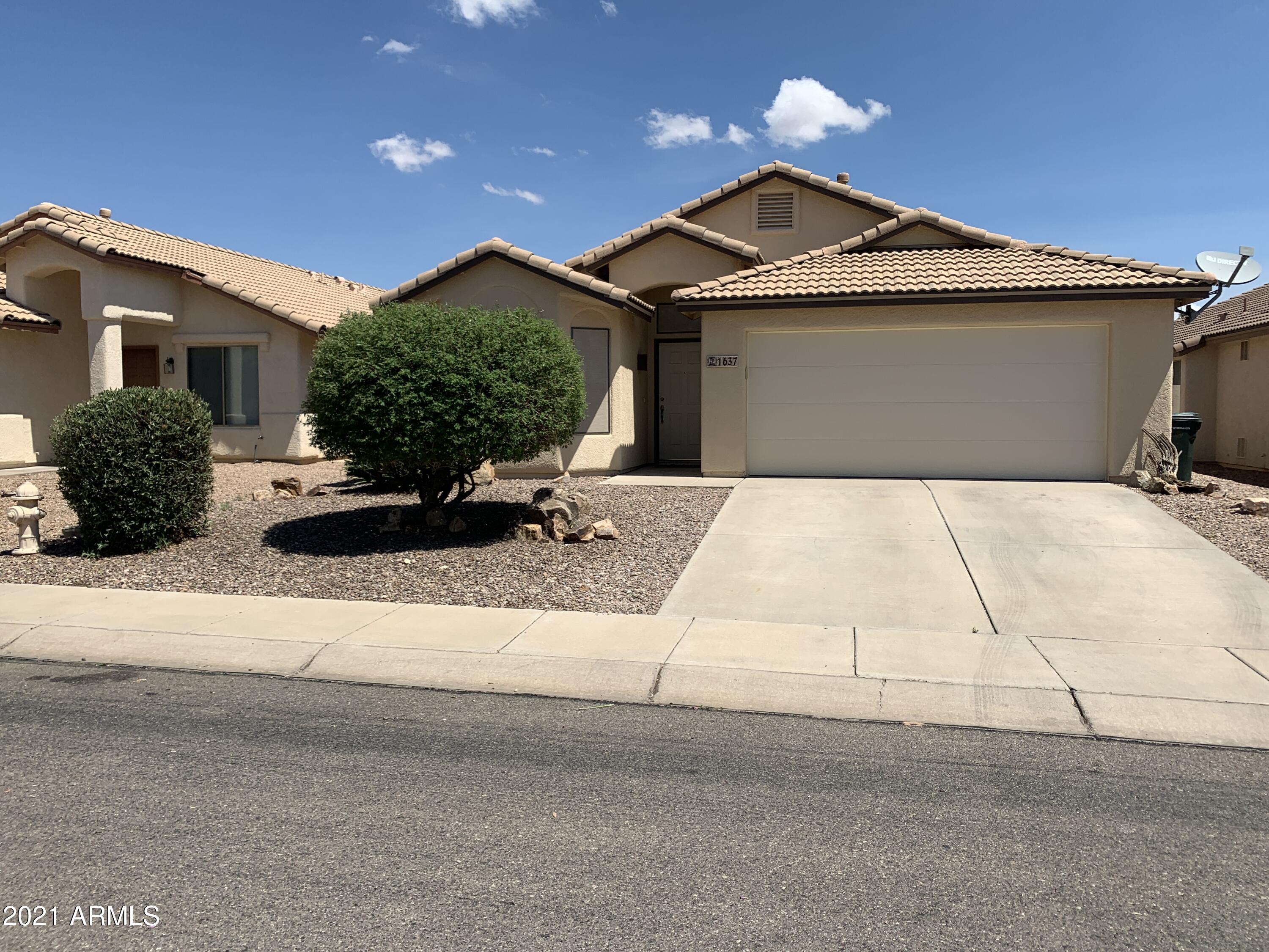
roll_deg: +0.1
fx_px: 953
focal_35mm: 26
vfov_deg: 53.1
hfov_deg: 67.3
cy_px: 476
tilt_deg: -2.8
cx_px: 634
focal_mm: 4.25
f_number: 1.8
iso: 25
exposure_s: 1/3086
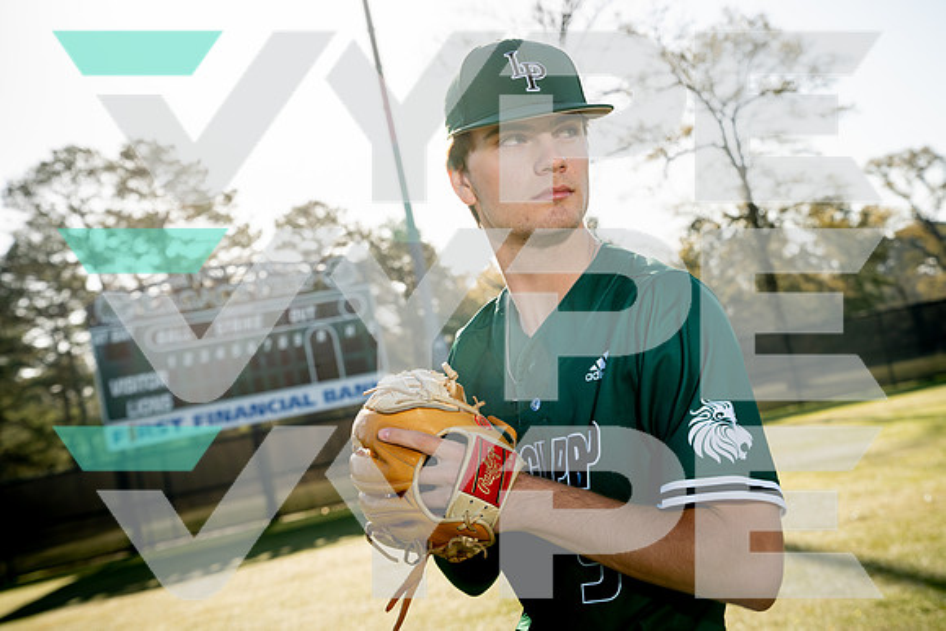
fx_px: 1393
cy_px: 316
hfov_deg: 37.5
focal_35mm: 53
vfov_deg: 25.5
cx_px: 473
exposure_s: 1/250
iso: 100
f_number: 5.6
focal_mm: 53
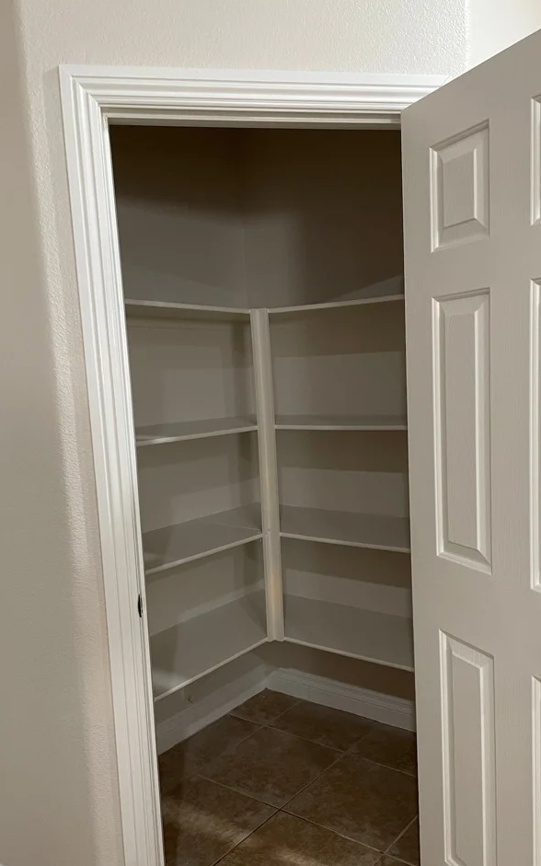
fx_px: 708
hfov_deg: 41.6
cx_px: 323
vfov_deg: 62.8
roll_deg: +2.2
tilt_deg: -11.4
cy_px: 470
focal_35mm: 30
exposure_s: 1/60
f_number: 1.6
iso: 320
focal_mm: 4.2
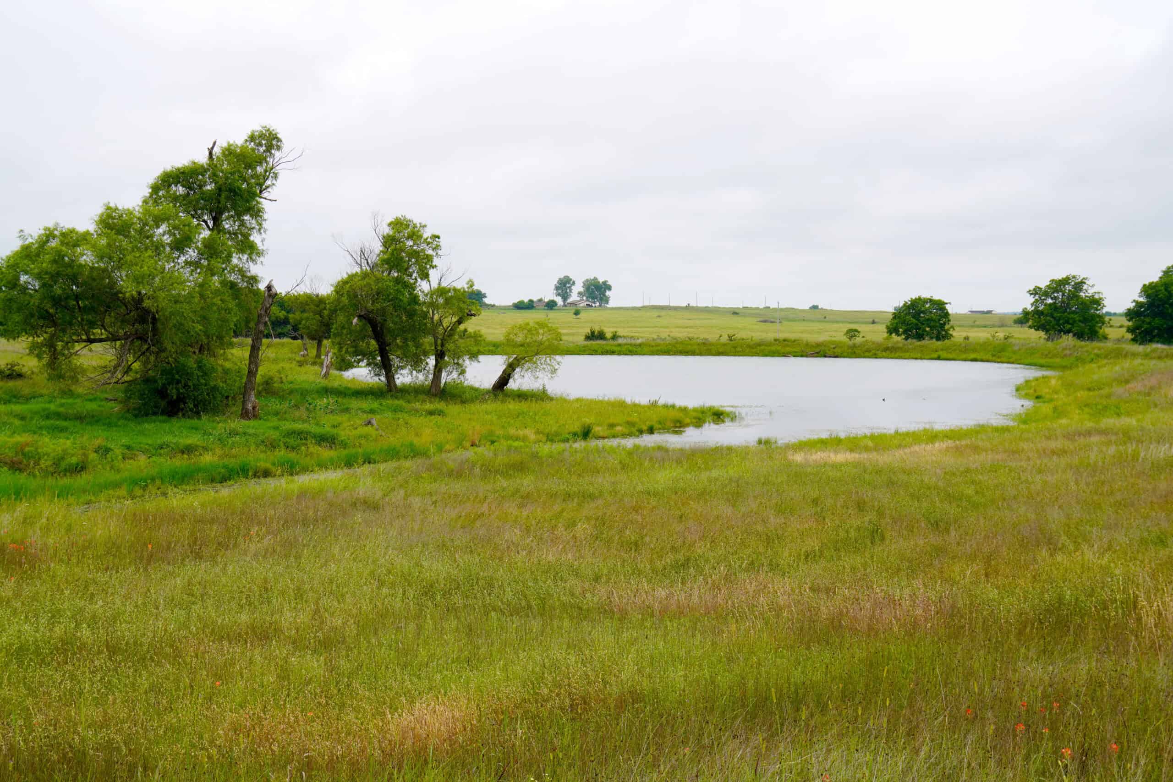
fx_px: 1368
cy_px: 391
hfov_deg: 46.4
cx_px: 586
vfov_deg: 31.9
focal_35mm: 42
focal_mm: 28
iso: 100
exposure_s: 1/125
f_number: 8
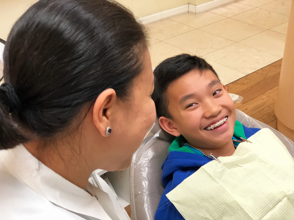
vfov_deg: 25.7
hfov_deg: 33.8
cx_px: 147
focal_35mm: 57
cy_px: 110
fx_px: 484
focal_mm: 6.6
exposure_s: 1/60
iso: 320
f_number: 2.8
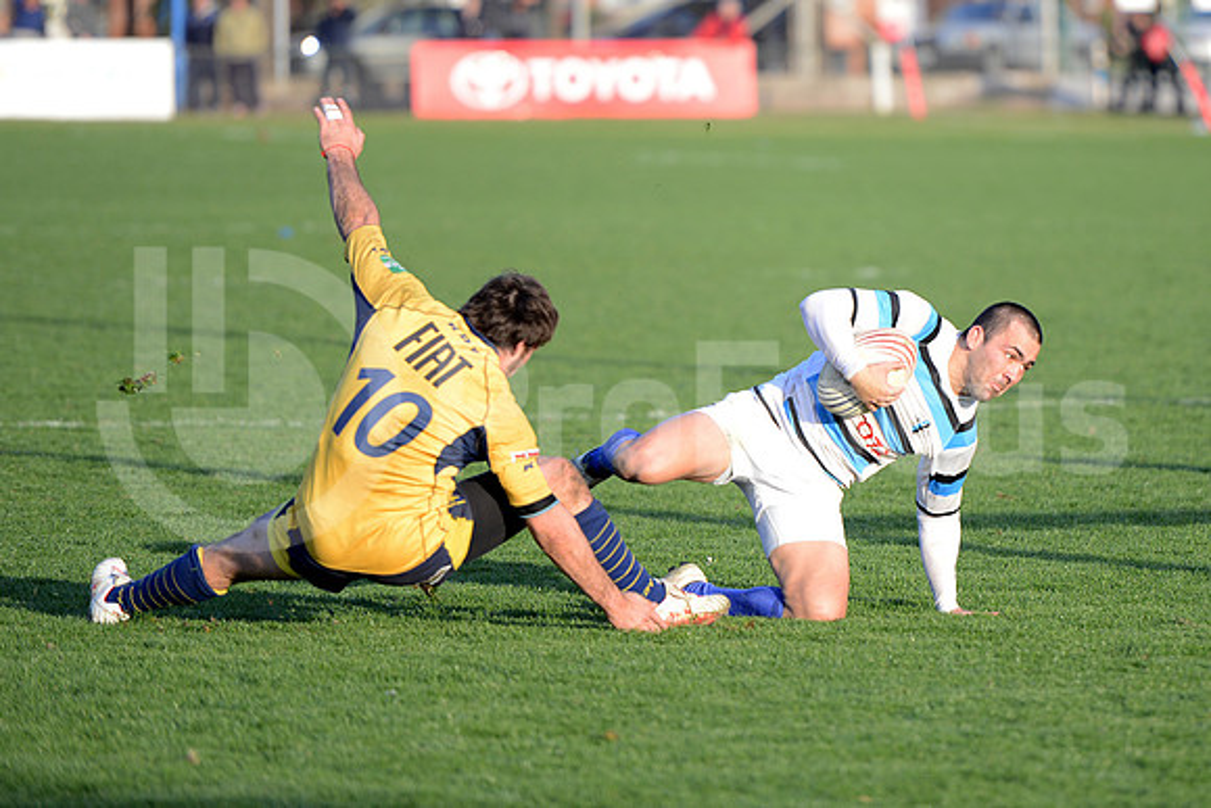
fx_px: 6561
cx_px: 606
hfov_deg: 10.5
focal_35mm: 195
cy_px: 404
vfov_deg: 7.0
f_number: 2.8
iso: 320
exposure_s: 1/500
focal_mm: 195
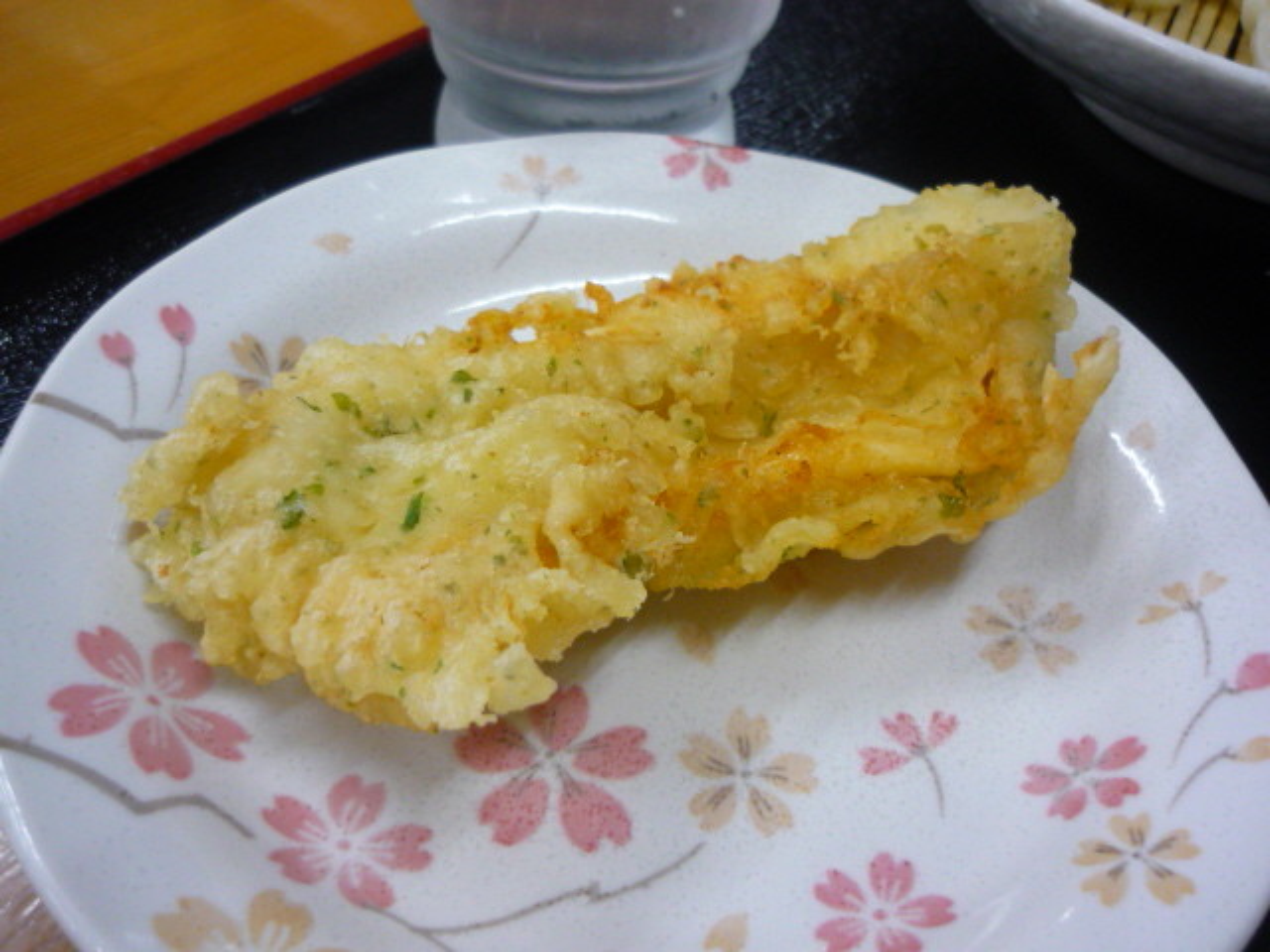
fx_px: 1211
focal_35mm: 33
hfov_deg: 55.4
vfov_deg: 42.9
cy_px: 476
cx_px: 635
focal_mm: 5.5
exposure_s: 1/30
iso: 320
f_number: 2.8
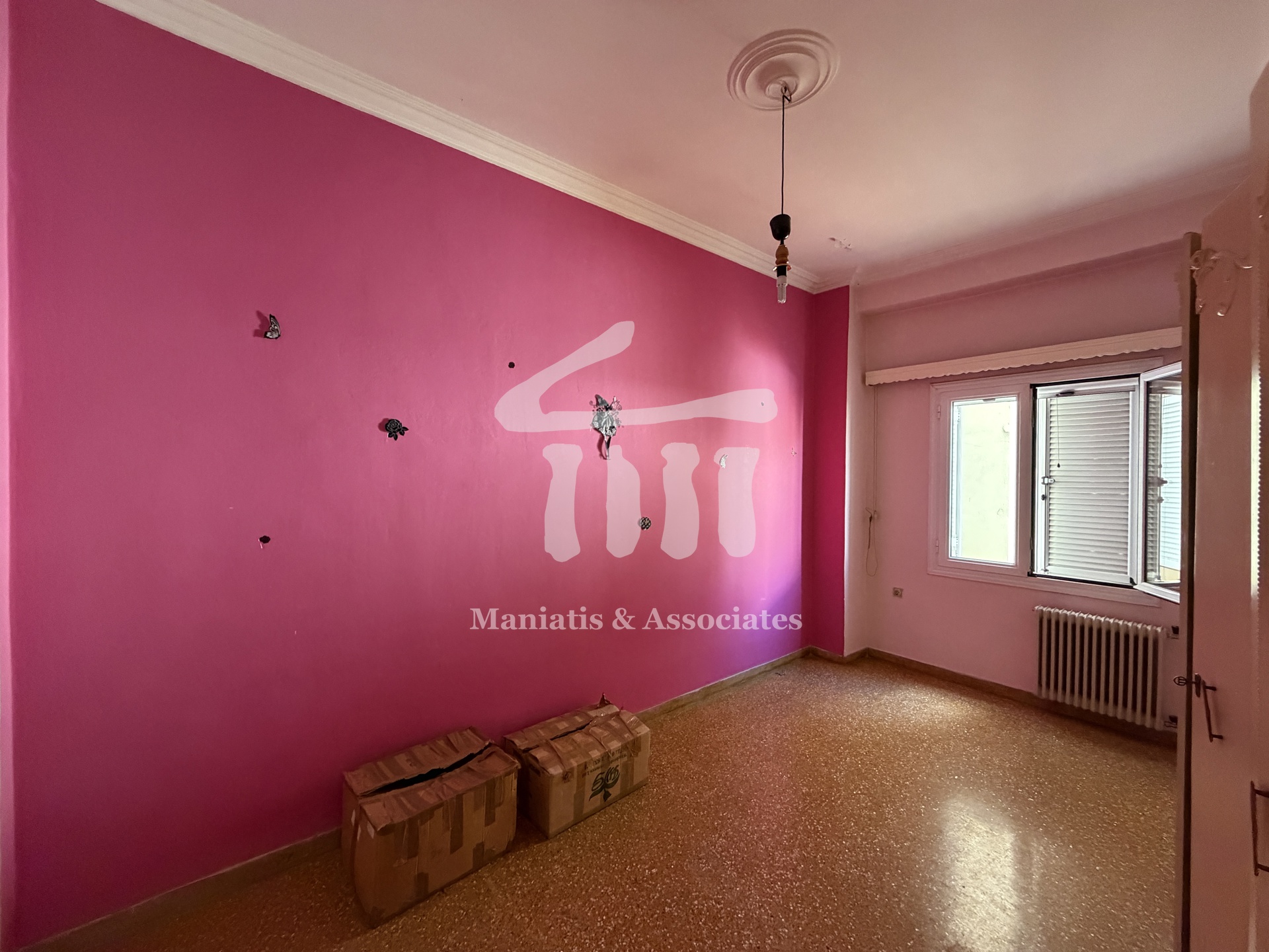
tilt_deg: -0.3
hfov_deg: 102.1
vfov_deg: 85.7
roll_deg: +0.3
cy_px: 476
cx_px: 634
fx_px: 513
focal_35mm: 14
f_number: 2.2
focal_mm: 2.22
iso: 640
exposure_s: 1/60
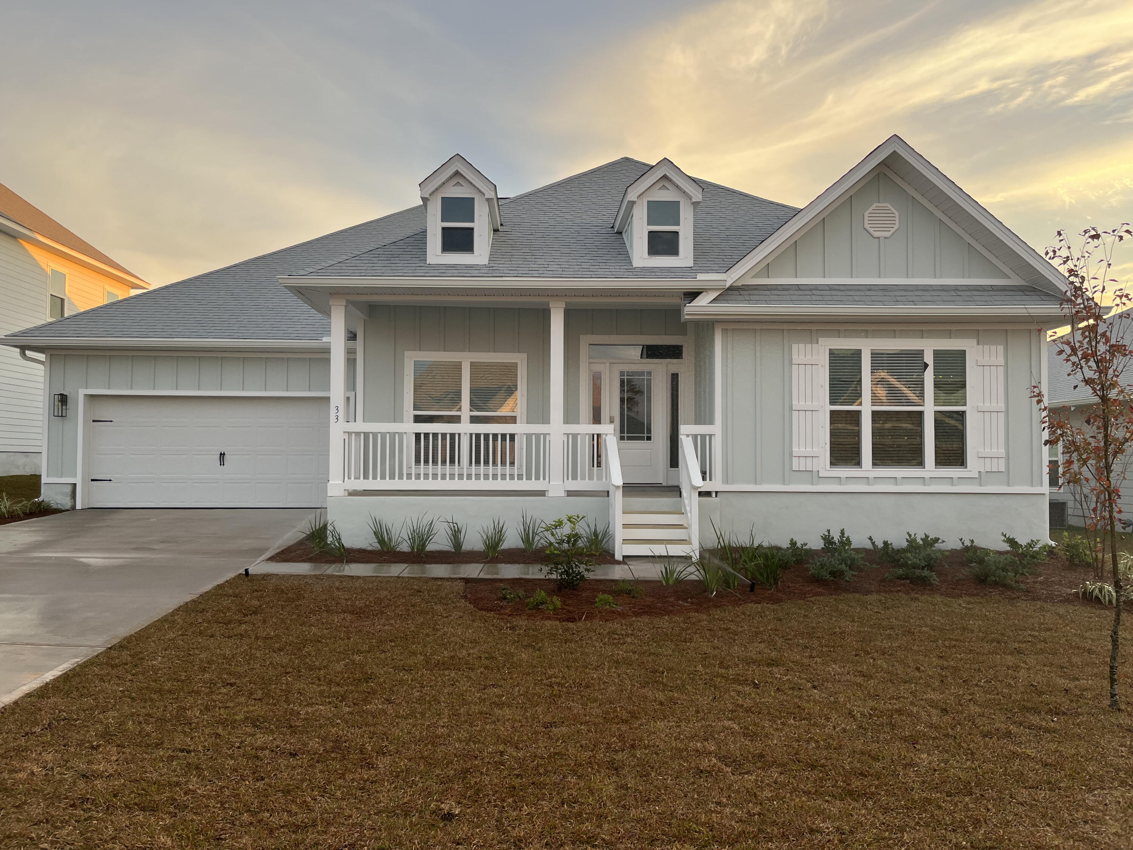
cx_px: 566
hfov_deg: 67.3
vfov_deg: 53.1
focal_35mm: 26
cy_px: 425
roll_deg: -1.0
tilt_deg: +2.0
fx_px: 851
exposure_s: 1/421
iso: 50
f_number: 1.6
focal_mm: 5.1
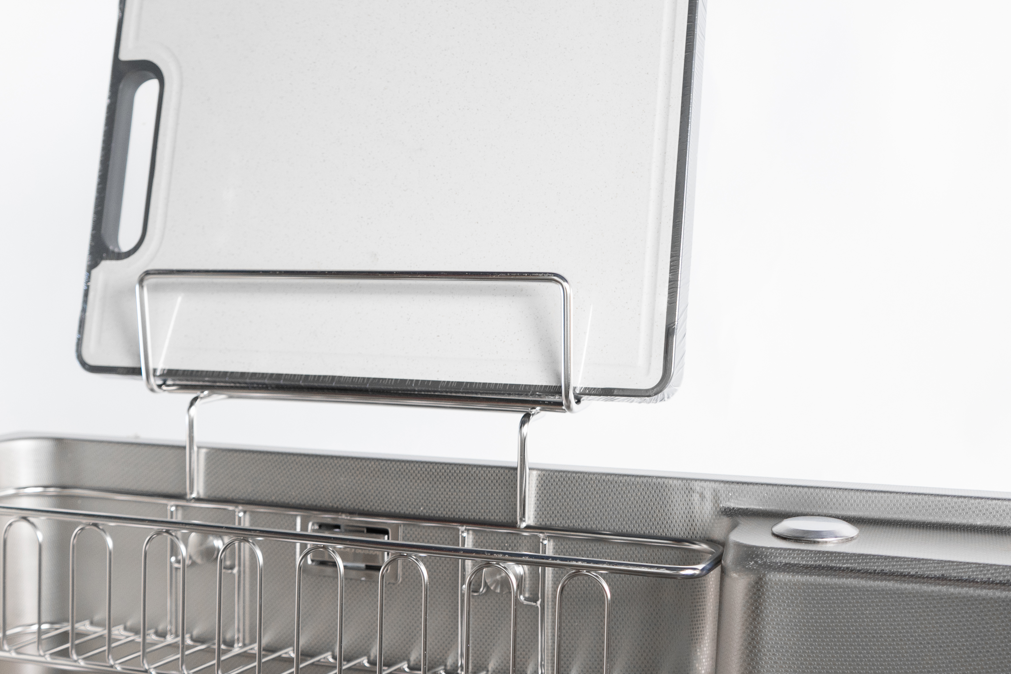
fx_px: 1544
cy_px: 308
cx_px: 430
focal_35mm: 55
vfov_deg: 24.6
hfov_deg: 36.2
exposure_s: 1/80
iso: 1250
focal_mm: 28
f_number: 3.5
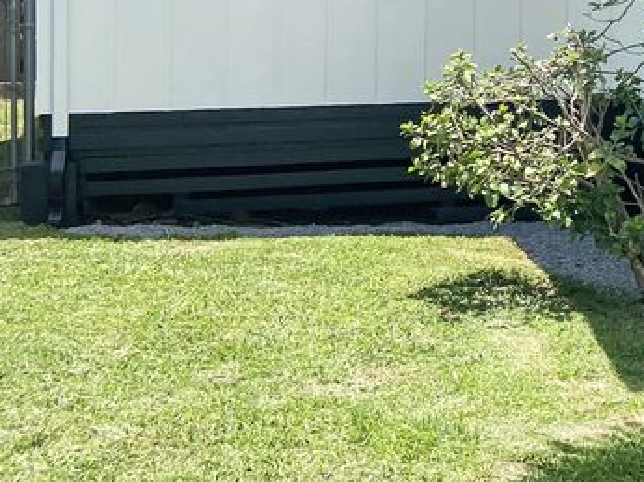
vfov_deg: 17.9
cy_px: -145
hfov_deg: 22.6
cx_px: 845
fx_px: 1432
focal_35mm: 77
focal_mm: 4.25
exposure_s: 1/1898
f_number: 1.8
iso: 32
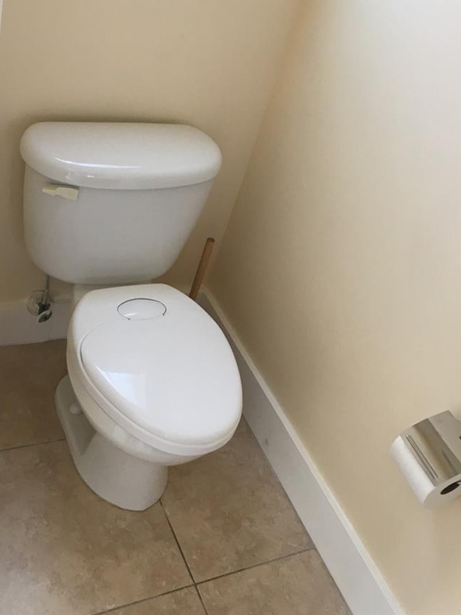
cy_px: 277
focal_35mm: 40
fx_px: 710
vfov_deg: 46.7
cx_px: 230
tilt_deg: -34.4
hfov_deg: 36.0
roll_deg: -16.7
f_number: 2.2
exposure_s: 1/30
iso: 50
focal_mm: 4.15
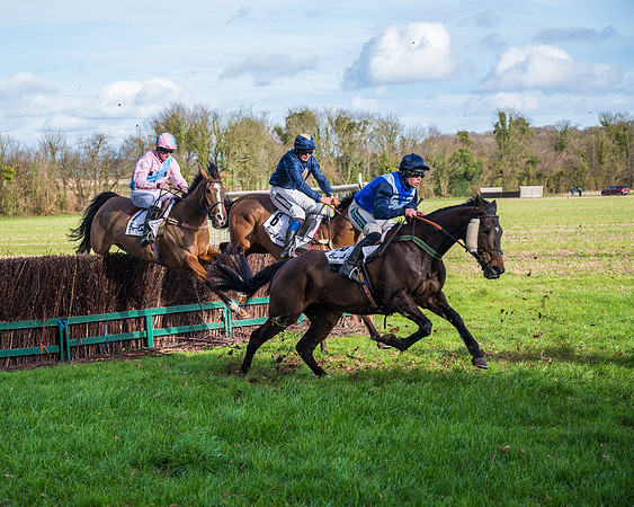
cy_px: 250
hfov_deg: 22.6
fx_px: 1584
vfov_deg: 18.2
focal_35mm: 84
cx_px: 248
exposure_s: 1/1250
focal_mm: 70
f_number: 4
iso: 250
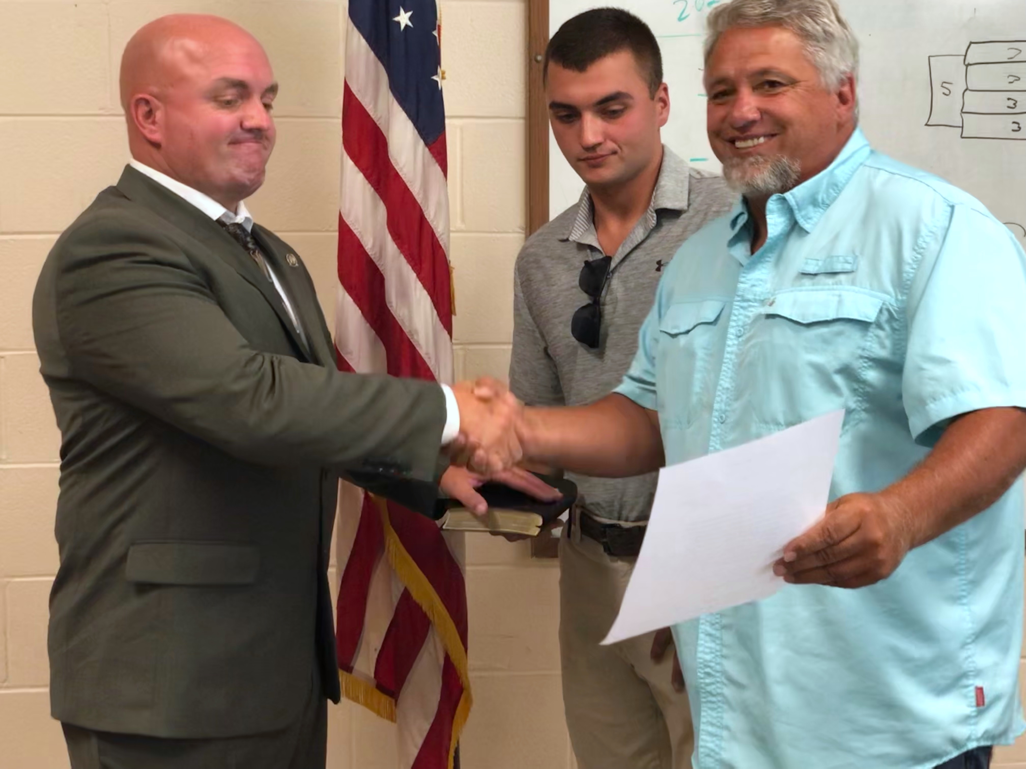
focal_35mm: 52
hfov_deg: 36.8
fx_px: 1541
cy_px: 384
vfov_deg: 28.0
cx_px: 513
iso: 100
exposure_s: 1/40
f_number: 2.4
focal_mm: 6
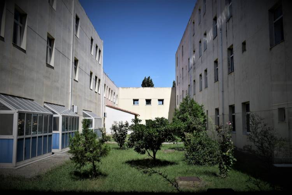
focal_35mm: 32
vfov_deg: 41.7
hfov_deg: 59.5
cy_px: 98
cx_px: 146
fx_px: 255
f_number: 8
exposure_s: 1/250
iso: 100
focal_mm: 21
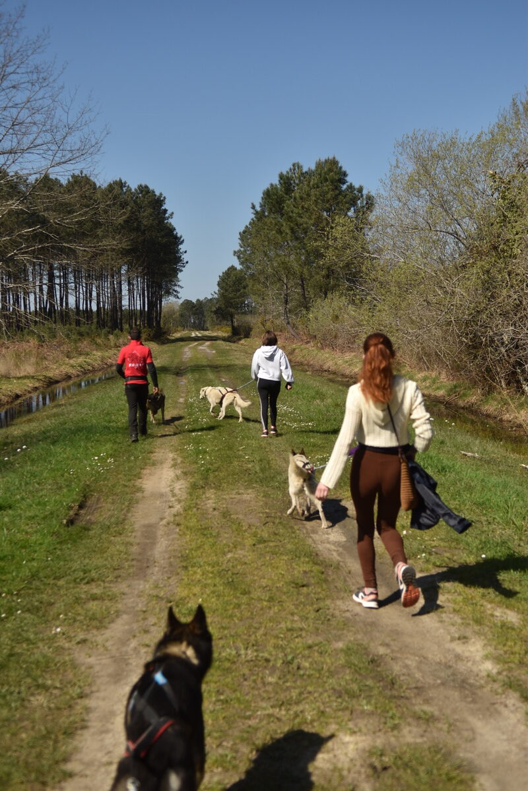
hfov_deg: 31.9
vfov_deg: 46.4
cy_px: 396
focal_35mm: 42
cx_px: 264
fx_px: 923
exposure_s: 1/3200
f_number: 4.5
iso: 100
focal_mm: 28
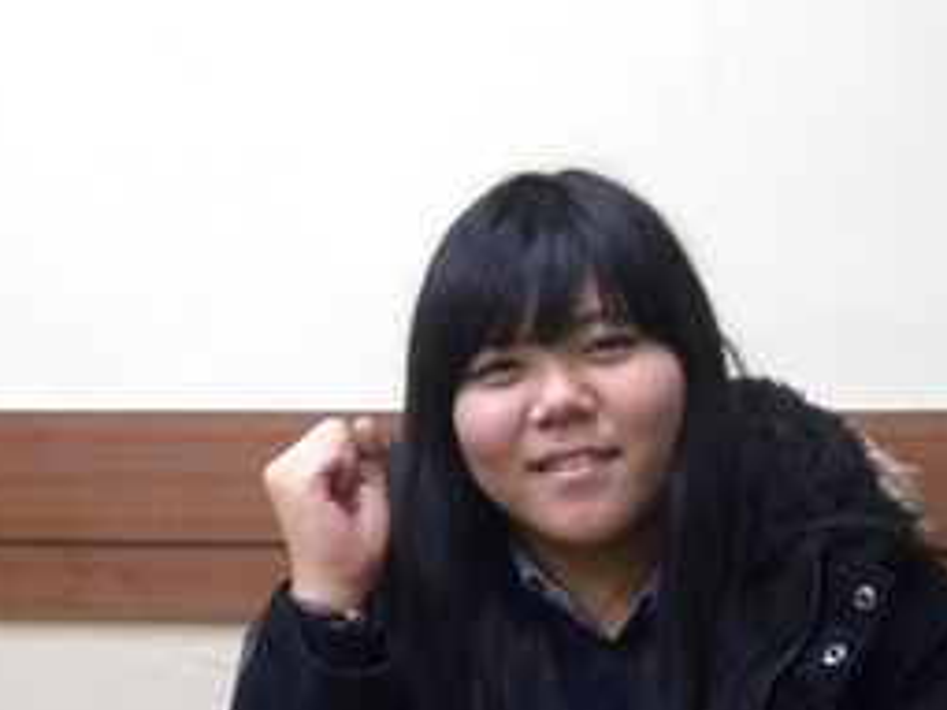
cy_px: 485
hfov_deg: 19.3
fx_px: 2789
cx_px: 546
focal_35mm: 102
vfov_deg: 14.5
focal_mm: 9.3
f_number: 3.9
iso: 400
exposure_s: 1/24.1
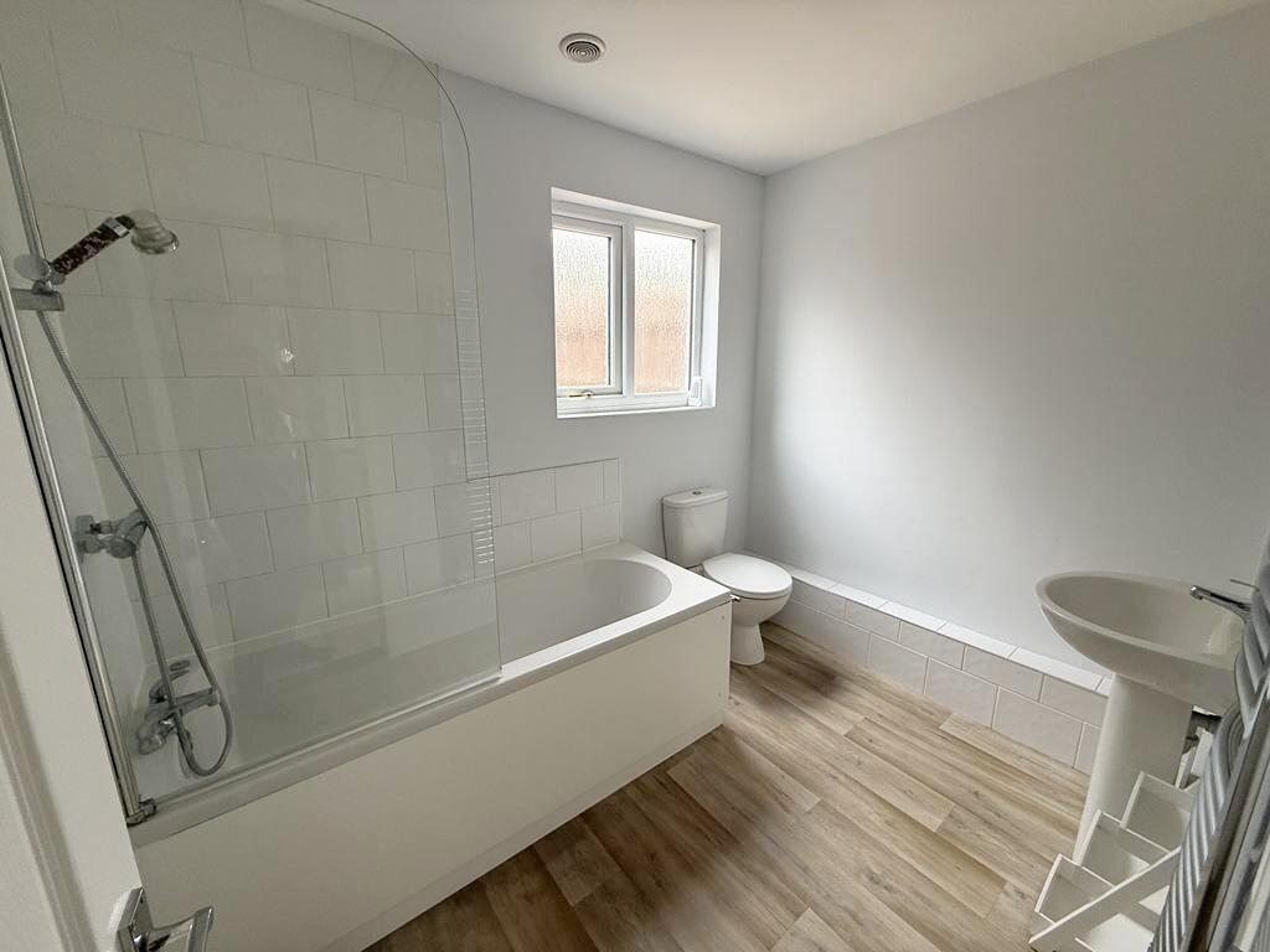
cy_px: 476
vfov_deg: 85.7
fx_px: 514
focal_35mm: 14
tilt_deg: -12.3
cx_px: 635
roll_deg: +0.4
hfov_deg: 102.1
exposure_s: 1/99
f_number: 2.2
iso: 100
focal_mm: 2.22
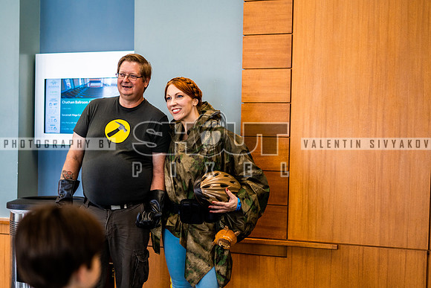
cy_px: 173
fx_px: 751
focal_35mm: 63
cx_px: 177
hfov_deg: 32.0
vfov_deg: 21.6
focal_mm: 50
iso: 640
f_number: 2
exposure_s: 1/500
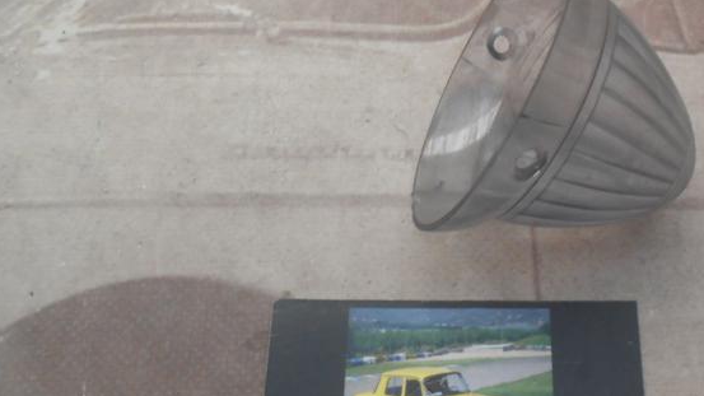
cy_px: 214
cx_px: 482
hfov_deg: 48.4
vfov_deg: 29.0
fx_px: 765
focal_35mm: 41
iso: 200
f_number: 3.5
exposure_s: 1/30
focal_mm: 4.6
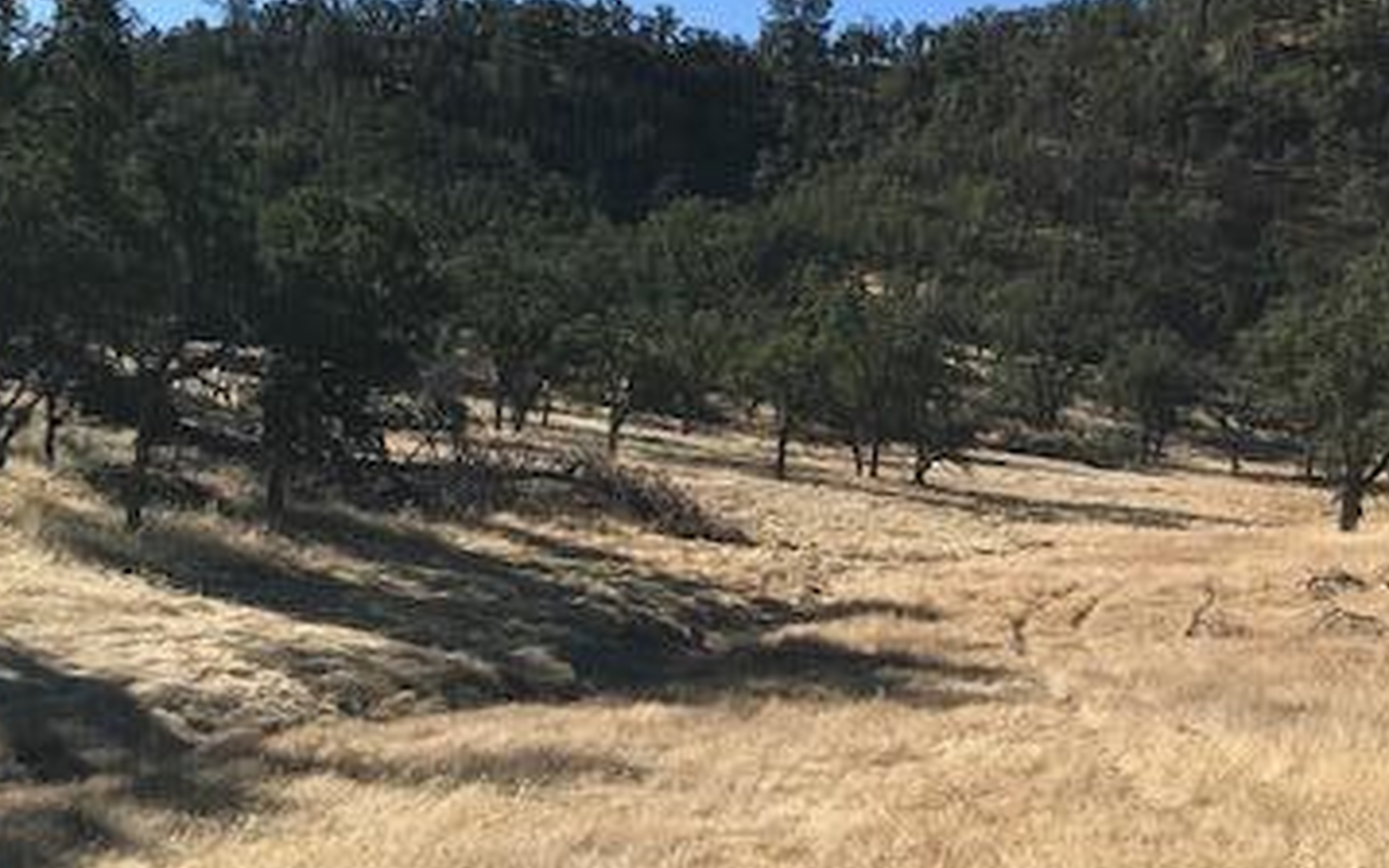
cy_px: 469
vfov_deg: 24.4
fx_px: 2007
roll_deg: -3.6
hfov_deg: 37.9
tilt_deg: +4.2
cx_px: 881
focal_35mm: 53
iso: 20
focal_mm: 3.99
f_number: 1.8
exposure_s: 1/2398
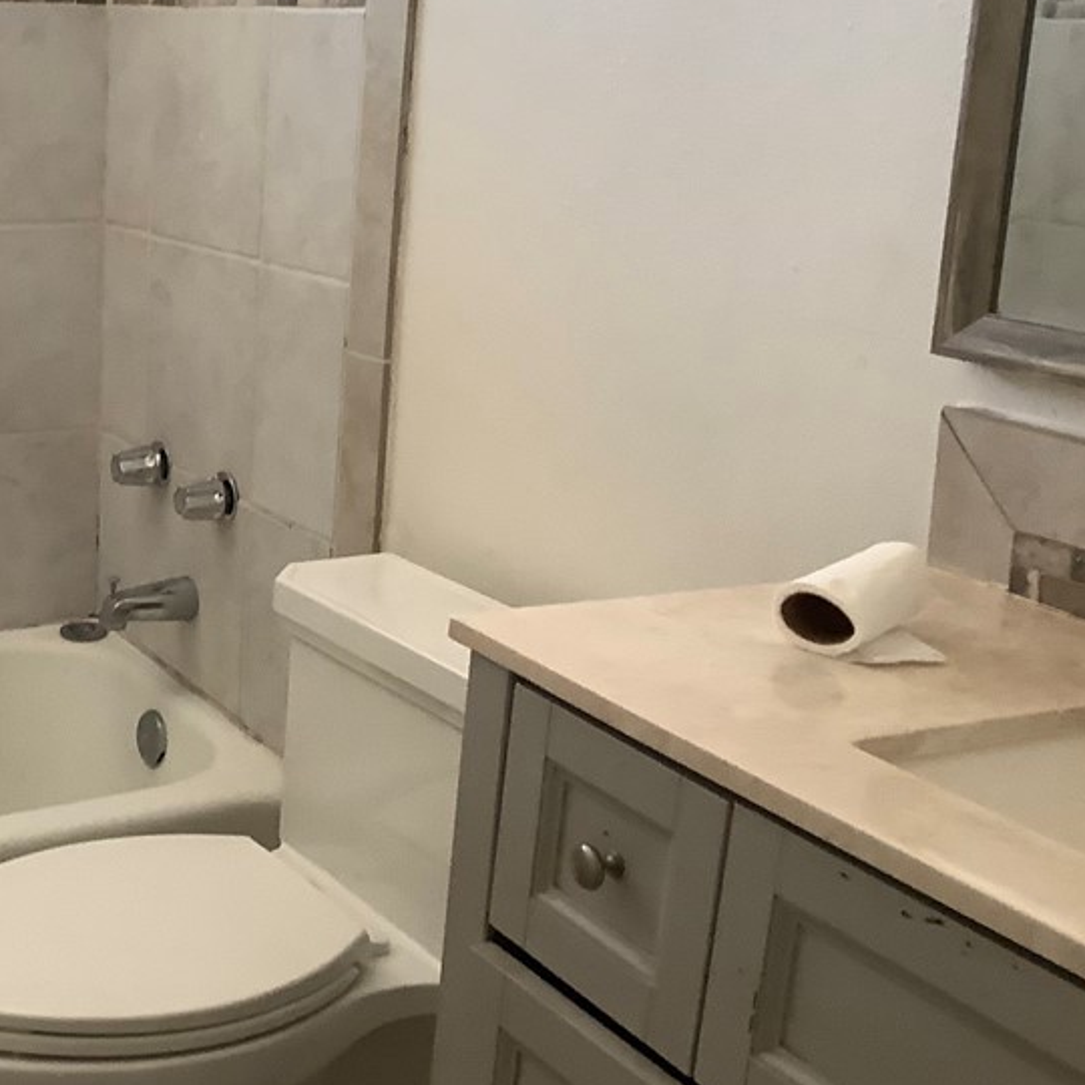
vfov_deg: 32.6
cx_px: 92
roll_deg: -1.0
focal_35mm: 52
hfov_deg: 31.2
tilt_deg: -9.3
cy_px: 386
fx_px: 1844
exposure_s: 1/60
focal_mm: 3.3
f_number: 2.4
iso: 200
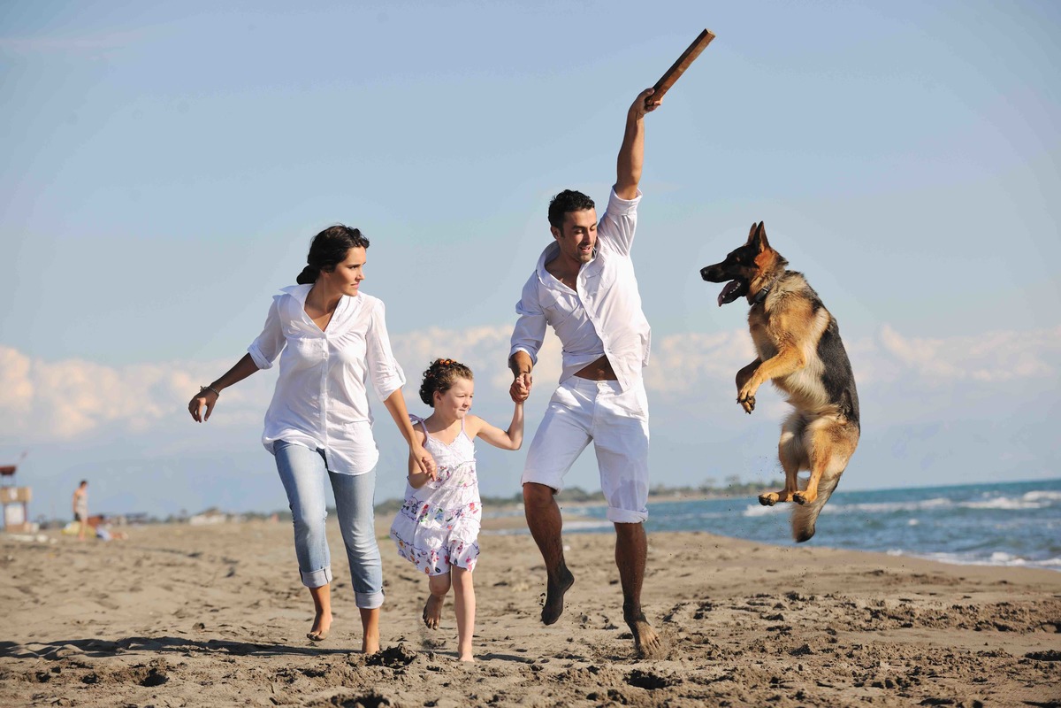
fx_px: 3684
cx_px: 530
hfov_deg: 16.4
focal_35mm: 125
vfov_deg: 11.0
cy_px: 354
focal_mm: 125
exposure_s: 1/500
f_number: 5.6
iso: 50
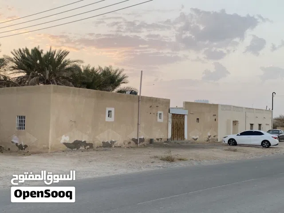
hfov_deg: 67.3
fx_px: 213
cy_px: 106
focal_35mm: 26
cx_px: 142
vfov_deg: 53.1
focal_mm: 4.25
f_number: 1.8
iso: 64
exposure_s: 1/121
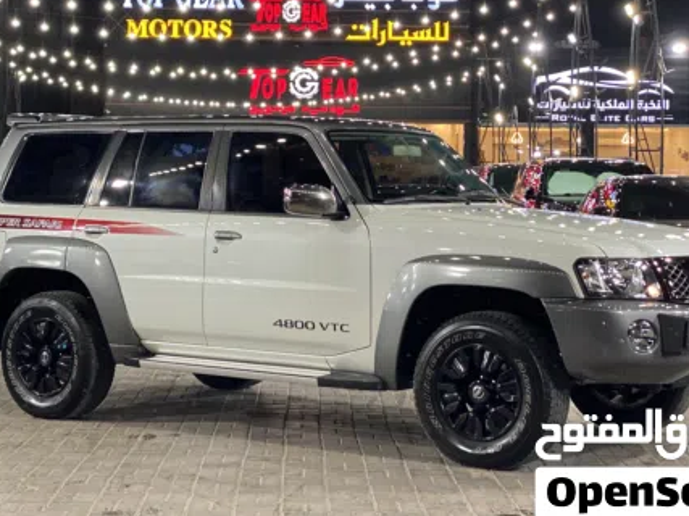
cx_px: 292
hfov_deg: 25.0
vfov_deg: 18.8
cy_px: 176
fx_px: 1552
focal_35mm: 78
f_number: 2
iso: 200
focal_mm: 6
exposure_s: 1/100
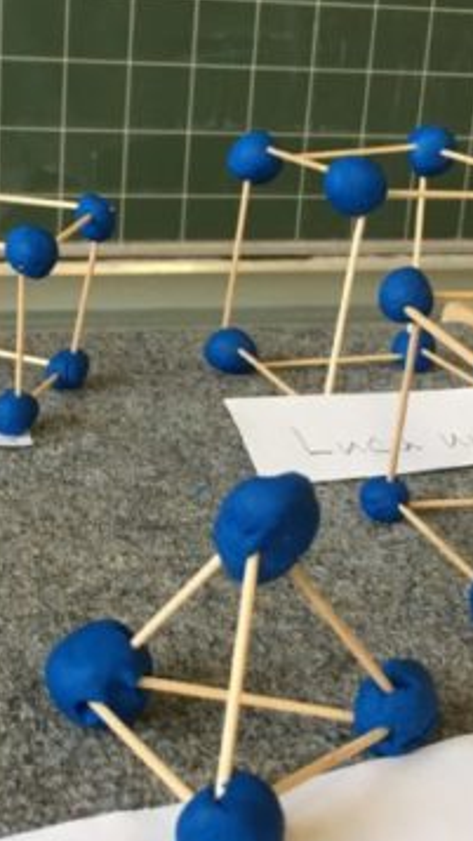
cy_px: 404
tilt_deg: -18.3
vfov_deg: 33.8
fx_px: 1381
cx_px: 176
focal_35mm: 62
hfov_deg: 19.4
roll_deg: -5.5
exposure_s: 1/33
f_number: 2.2
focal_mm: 4.15
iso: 50
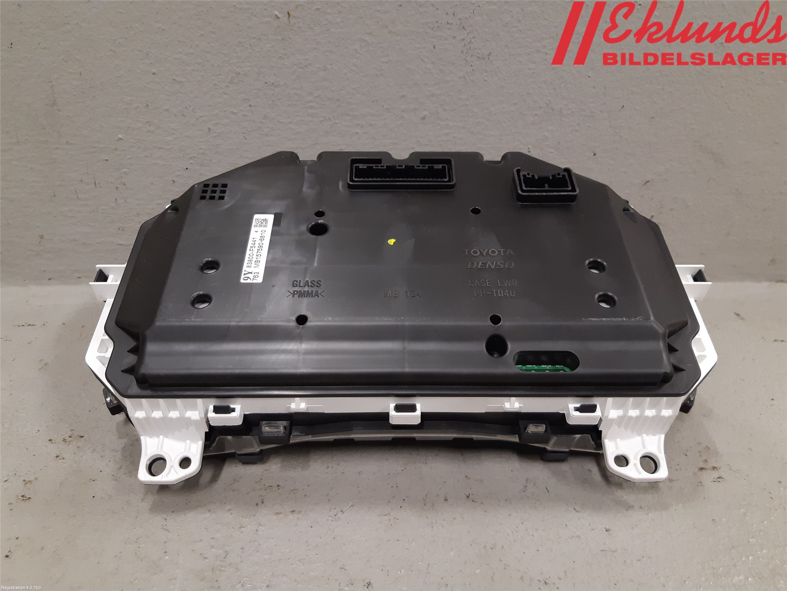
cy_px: 296
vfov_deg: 53.1
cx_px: 394
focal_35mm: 26
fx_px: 591
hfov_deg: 67.3
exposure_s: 1/50
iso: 160
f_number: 1.7
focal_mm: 3.93
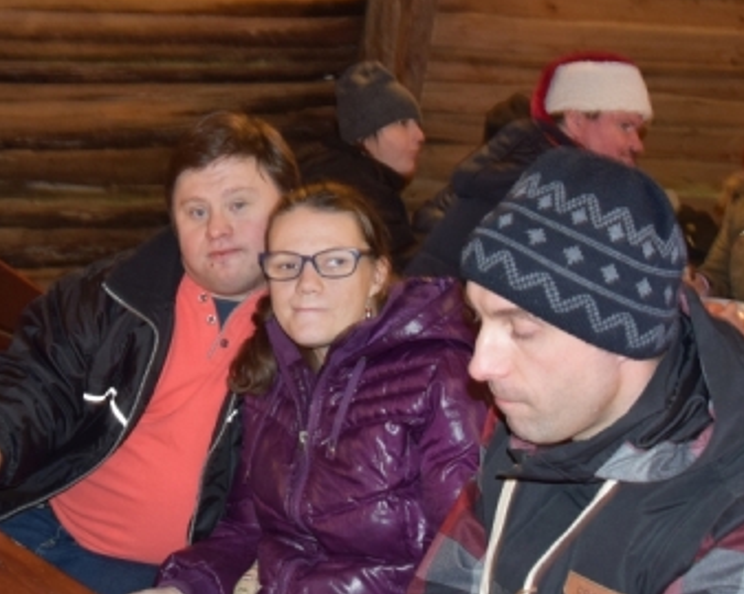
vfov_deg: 25.3
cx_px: 273
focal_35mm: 60
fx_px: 1320
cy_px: 222
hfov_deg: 31.3
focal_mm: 18
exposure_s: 1/8
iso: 800
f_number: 3.5
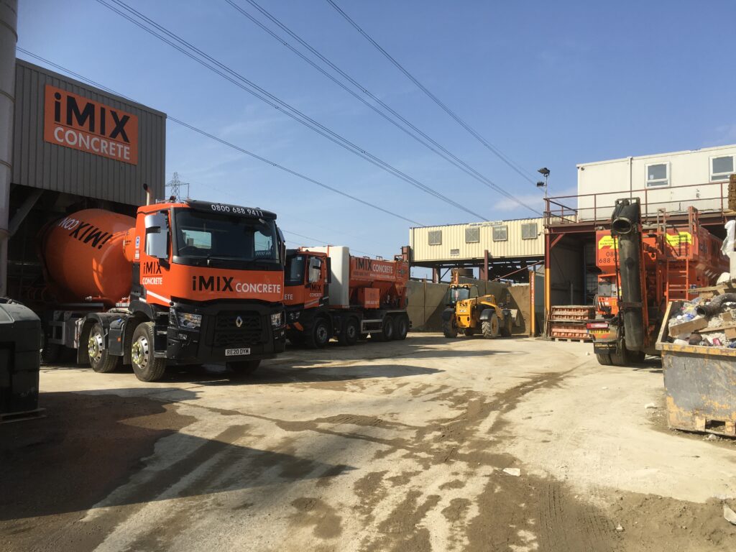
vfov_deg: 48.2
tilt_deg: +4.1
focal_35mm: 29
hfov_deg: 61.7
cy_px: 276
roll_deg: +0.5
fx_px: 617
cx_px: 368
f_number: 2.2
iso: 25
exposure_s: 1/1637
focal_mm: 4.15
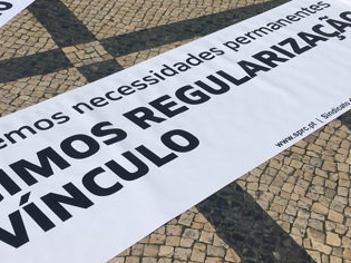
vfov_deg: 24.5
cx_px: 182
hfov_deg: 32.7
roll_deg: +2.7
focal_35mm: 59
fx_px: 598
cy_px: 59
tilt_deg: -29.6
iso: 25
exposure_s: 1/5495
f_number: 2.2
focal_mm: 4.15
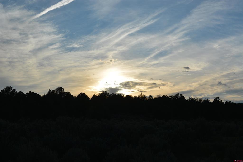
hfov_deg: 43.6
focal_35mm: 45
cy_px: 81
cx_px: 122
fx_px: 304
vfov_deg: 29.8
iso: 100
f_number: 10
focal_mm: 30
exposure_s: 1/400
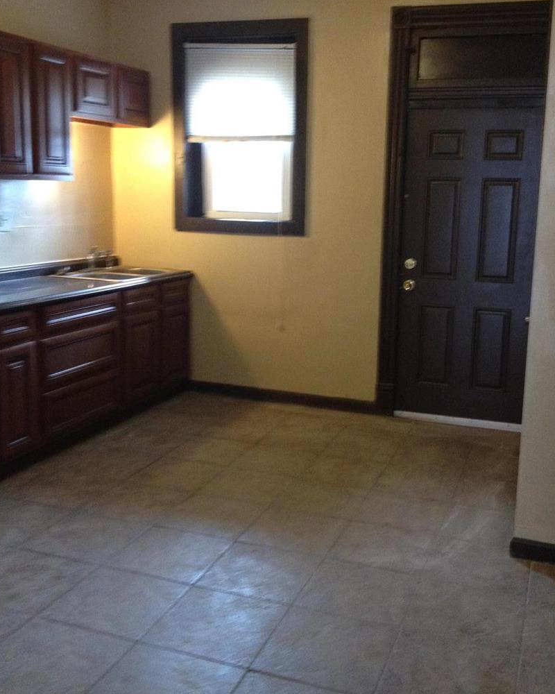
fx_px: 842
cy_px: 323
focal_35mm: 41
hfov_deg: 36.5
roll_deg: -1.0
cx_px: 307
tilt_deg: -6.6
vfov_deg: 44.8
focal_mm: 4.28
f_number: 2.4
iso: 320
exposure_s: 1/17
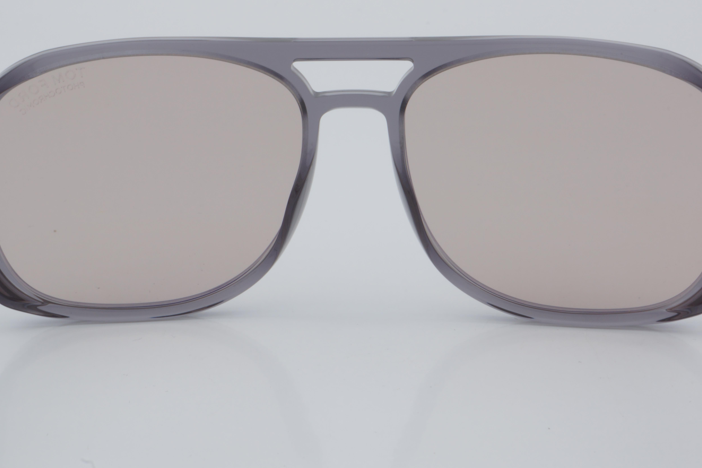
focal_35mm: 100
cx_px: 355
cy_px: 190
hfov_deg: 20.5
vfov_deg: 13.7
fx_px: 1942
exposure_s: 1/4
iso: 100
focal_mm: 55
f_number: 32
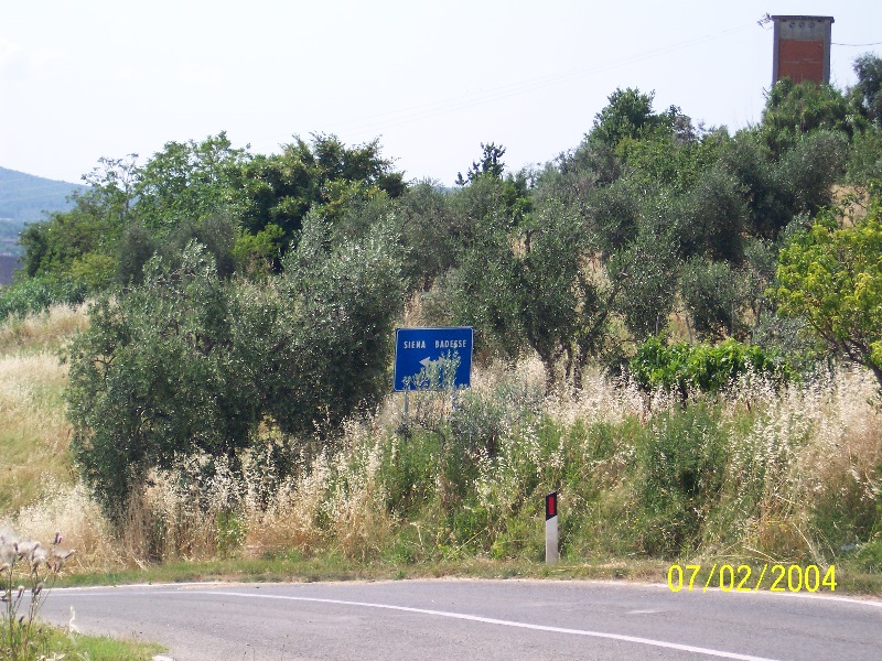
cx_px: 441
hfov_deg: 17.3
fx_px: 2905
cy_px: 330
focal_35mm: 114
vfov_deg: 13.0
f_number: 4.8
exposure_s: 1/700
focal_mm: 24
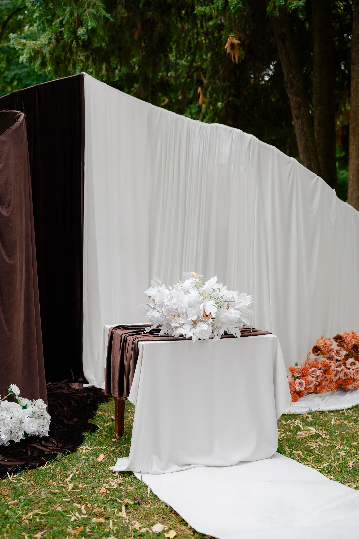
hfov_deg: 27.0
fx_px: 749
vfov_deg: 39.6
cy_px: 270
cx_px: 180
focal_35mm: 50
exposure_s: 1/500
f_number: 2.8
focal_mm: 50
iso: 100
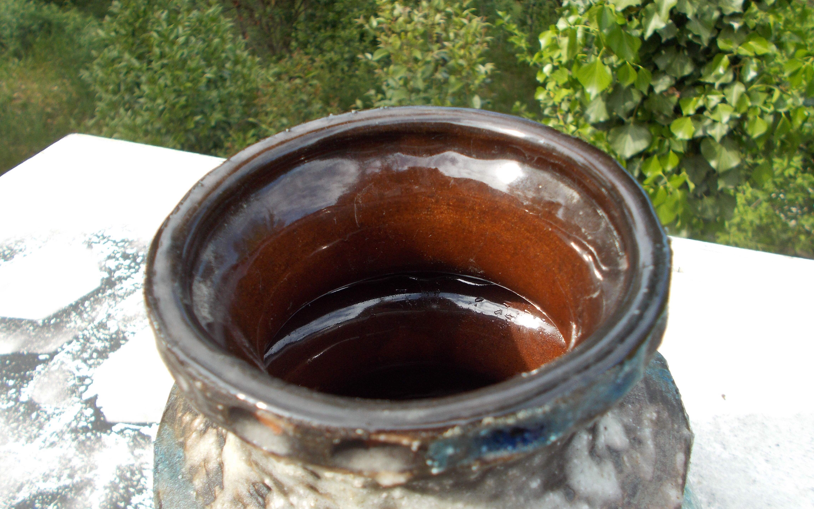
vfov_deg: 39.4
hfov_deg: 59.7
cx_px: 405
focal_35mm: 32
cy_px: 267
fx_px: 710
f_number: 3.4
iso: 80
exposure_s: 1/160
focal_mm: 5.3
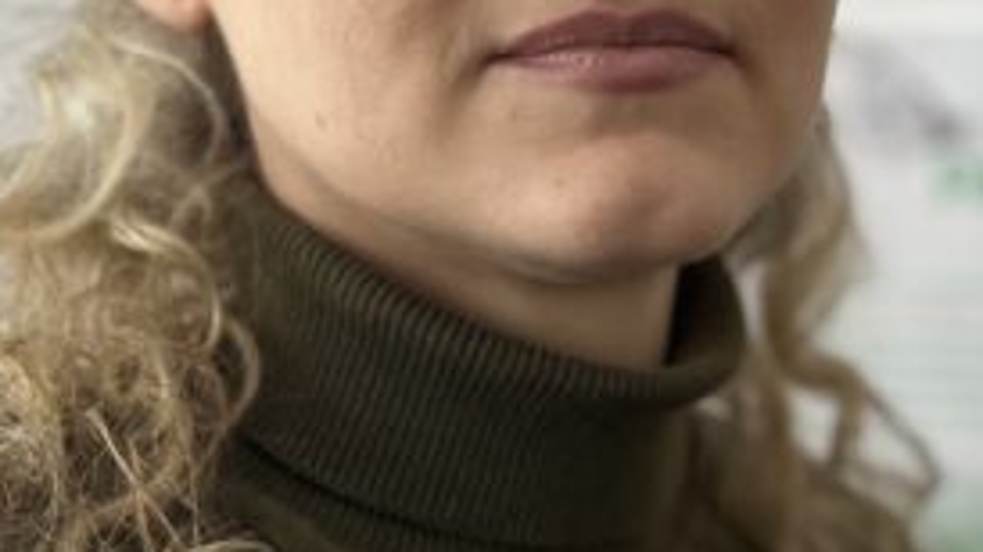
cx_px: 653
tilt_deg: +0.9
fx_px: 2319
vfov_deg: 13.6
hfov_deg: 23.8
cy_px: 177
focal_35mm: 89
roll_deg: -0.8
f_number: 1.5
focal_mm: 5.7
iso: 125
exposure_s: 1/85
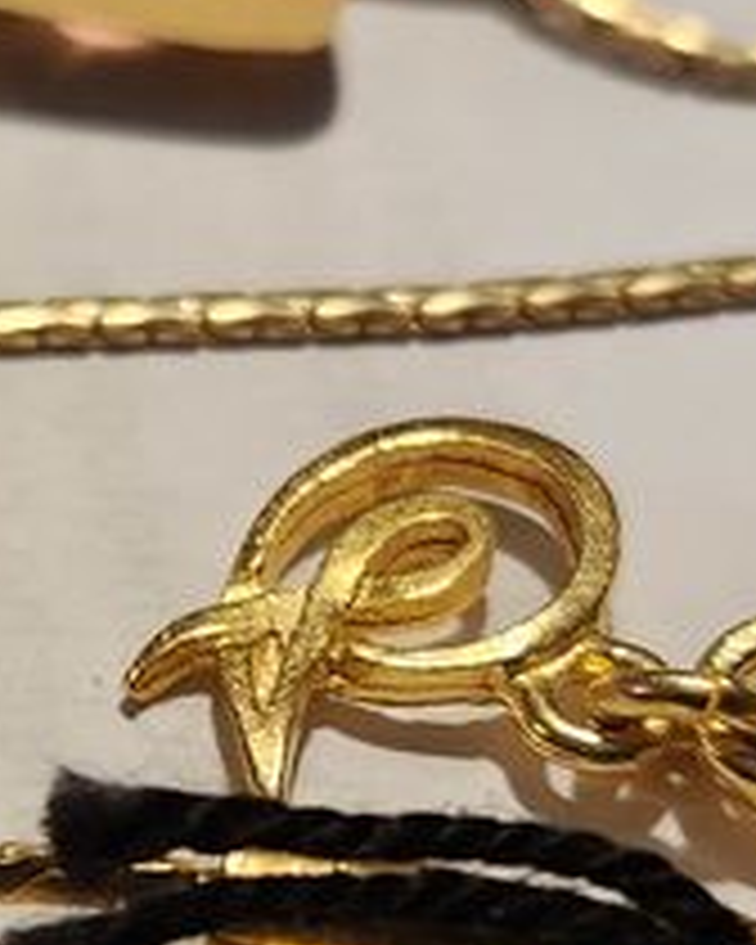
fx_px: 2993
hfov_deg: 14.1
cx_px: -90
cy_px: 472
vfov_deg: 17.9
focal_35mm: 107
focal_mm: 5.4
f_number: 1.8
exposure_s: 1/100
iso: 320
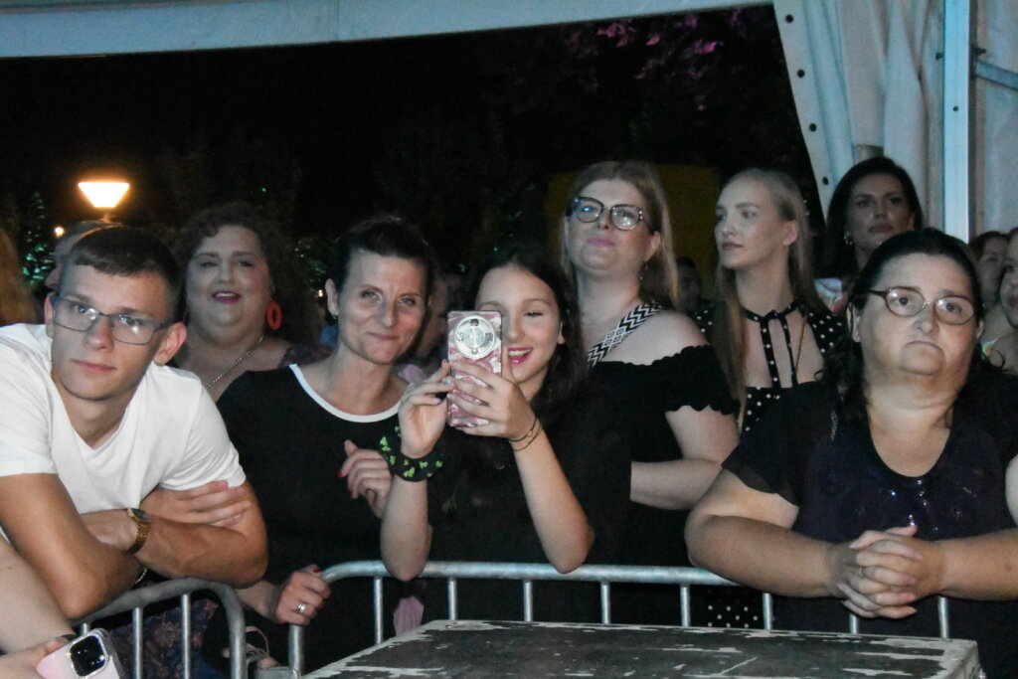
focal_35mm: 69
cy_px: 340
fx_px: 1951
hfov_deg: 29.2
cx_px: 509
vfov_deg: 19.7
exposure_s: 1/80
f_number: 11
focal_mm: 46
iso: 51200
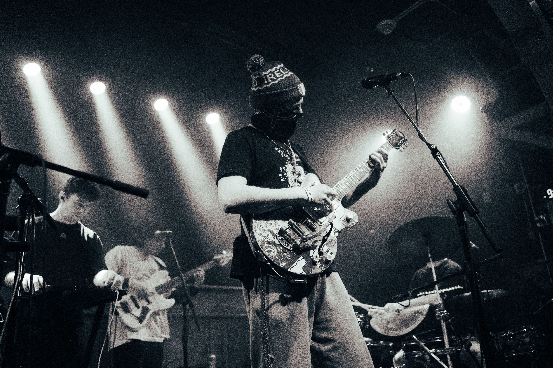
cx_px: 276
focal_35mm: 32
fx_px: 492
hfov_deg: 58.7
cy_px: 184
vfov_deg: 41.1
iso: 12800
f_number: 2.8
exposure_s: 1/125
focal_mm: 32
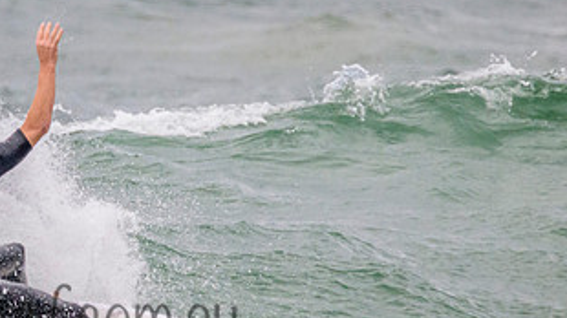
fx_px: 32022
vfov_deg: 0.6
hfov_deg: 1.0
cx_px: -47
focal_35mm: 2131
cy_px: 170
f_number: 11
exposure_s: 1/2000
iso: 2200
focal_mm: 800
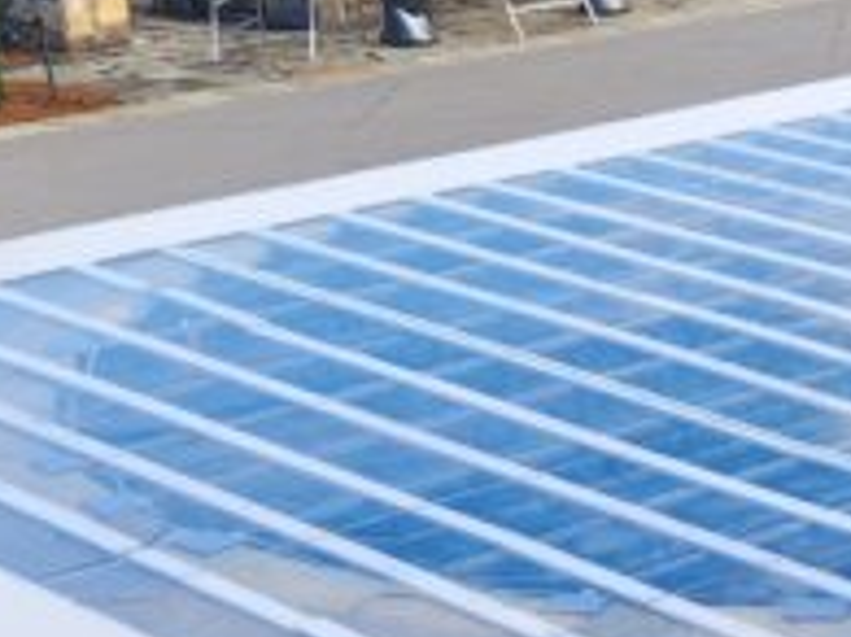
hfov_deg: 15.4
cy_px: 833
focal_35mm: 121
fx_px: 2973
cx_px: 1165
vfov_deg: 11.9
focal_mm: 5.4
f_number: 1.8
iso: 20
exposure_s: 1/650
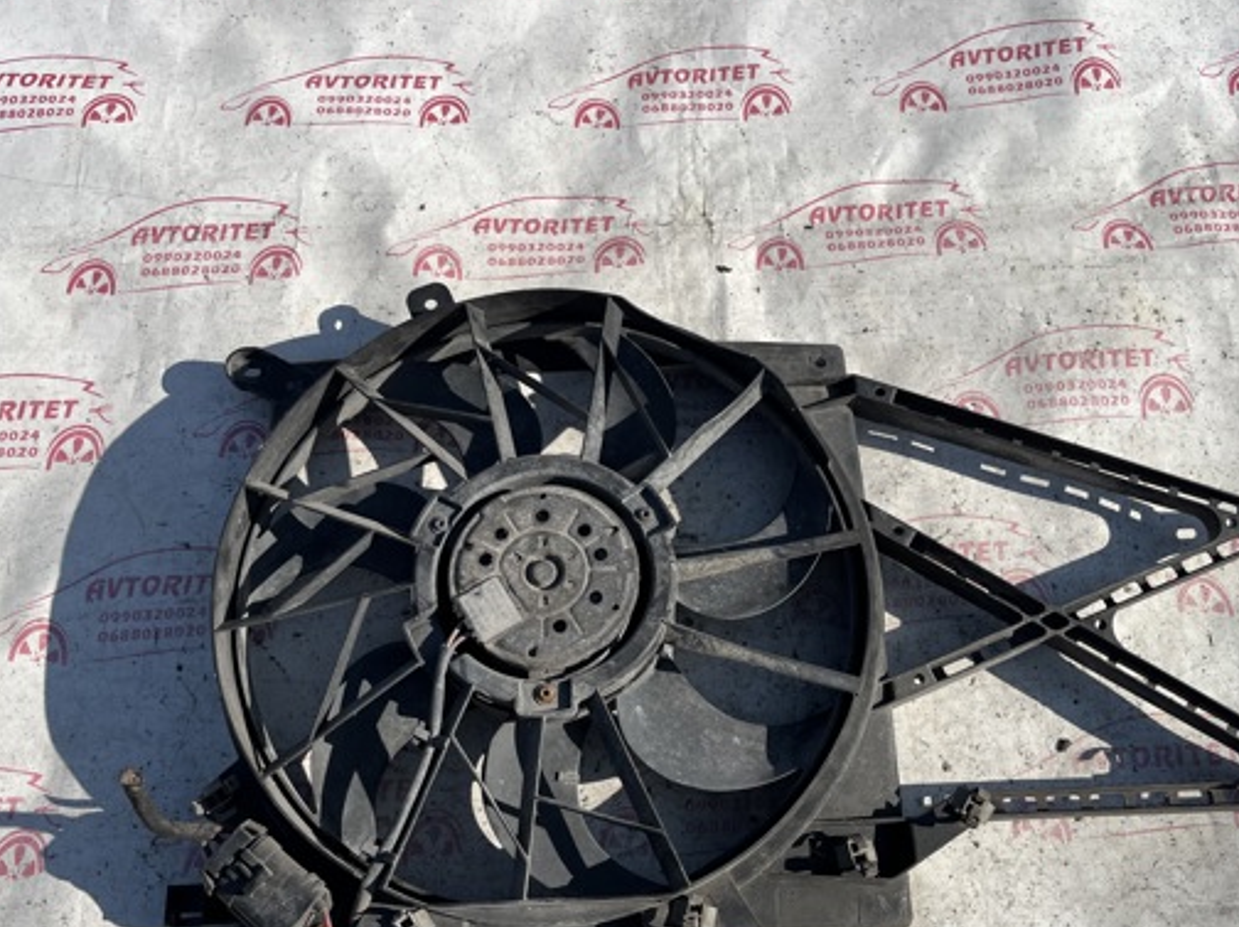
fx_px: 1180
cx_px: 644
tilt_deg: -69.9
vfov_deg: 42.8
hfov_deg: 55.4
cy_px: 515
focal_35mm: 33
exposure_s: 1/4310
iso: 50
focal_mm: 5.1
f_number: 1.6
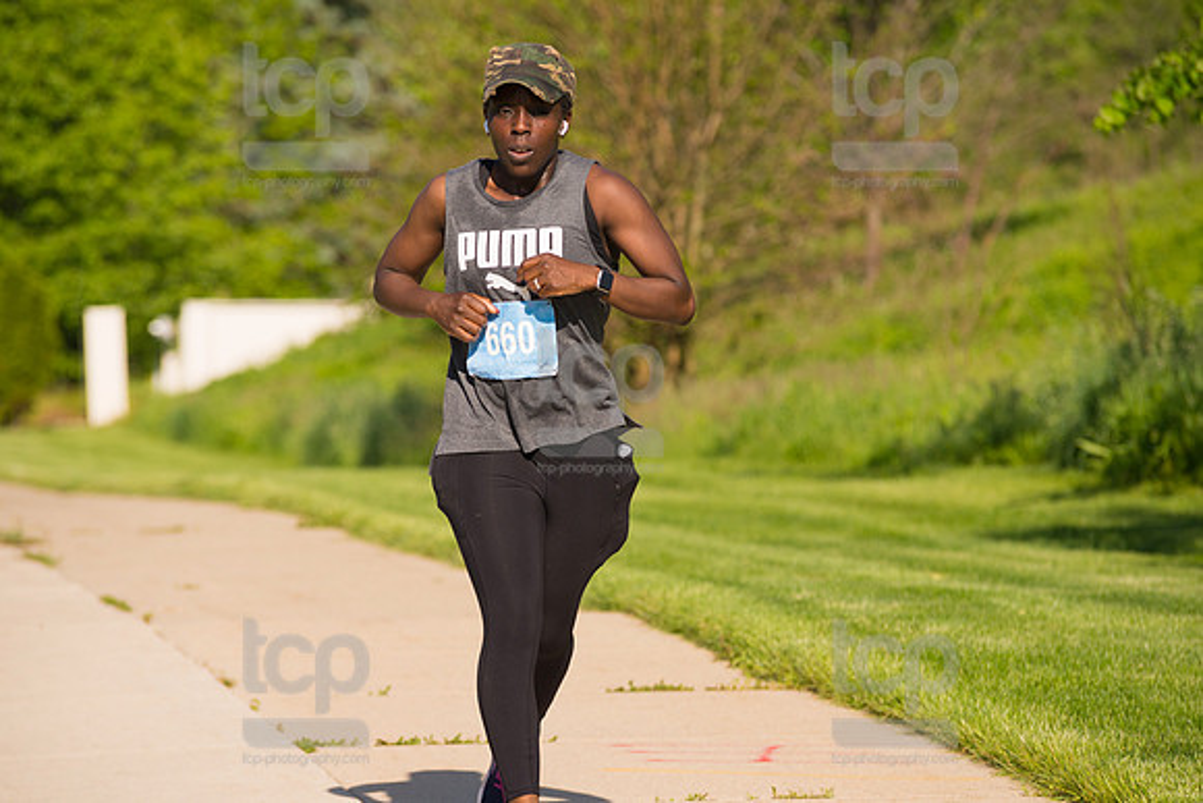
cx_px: 602
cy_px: 402
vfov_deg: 6.9
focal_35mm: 200
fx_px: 6685
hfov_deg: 10.3
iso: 400
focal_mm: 200
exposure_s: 1/2000
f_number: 5.6
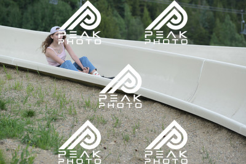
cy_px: 82
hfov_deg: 10.5
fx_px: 1333
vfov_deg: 7.0
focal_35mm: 195
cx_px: 123
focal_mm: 195
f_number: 6.3
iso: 1250
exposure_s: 1/1250
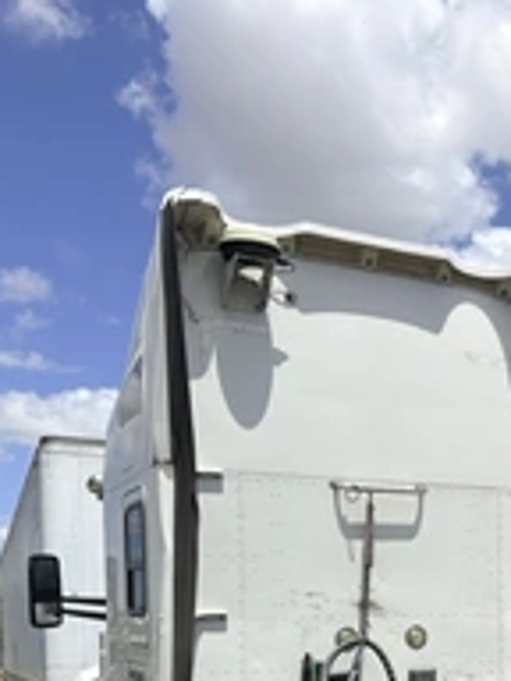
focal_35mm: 50
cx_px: 525
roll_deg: +0.2
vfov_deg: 35.3
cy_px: 649
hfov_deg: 27.3
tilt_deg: -0.2
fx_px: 984
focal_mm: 6.76
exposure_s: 1/9091
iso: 80
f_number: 1.78
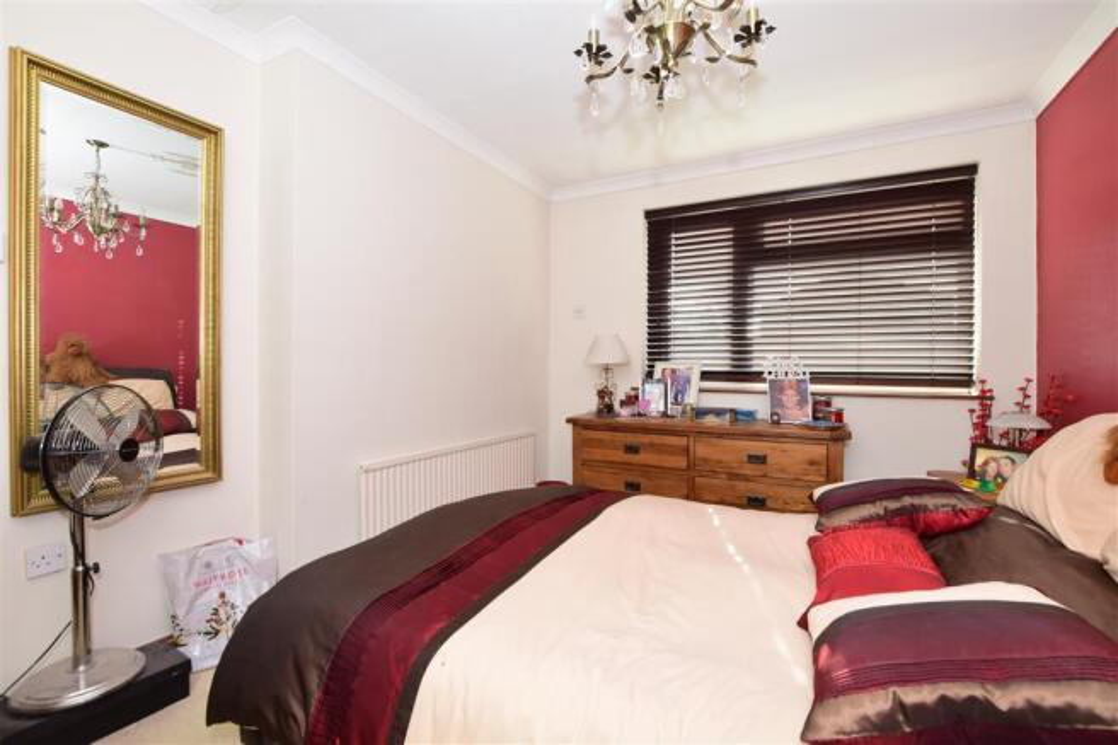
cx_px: 559
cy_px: 372
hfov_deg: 100.4
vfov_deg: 77.3
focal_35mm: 15
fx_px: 466
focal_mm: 10
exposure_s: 1/20
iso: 400
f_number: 7.1
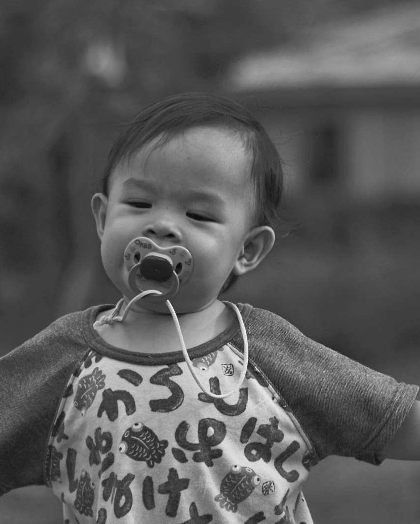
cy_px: 237
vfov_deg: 7.9
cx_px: 343
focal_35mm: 244
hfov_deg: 6.3
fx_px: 3790
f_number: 1.8
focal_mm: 50
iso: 200
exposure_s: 1/1600
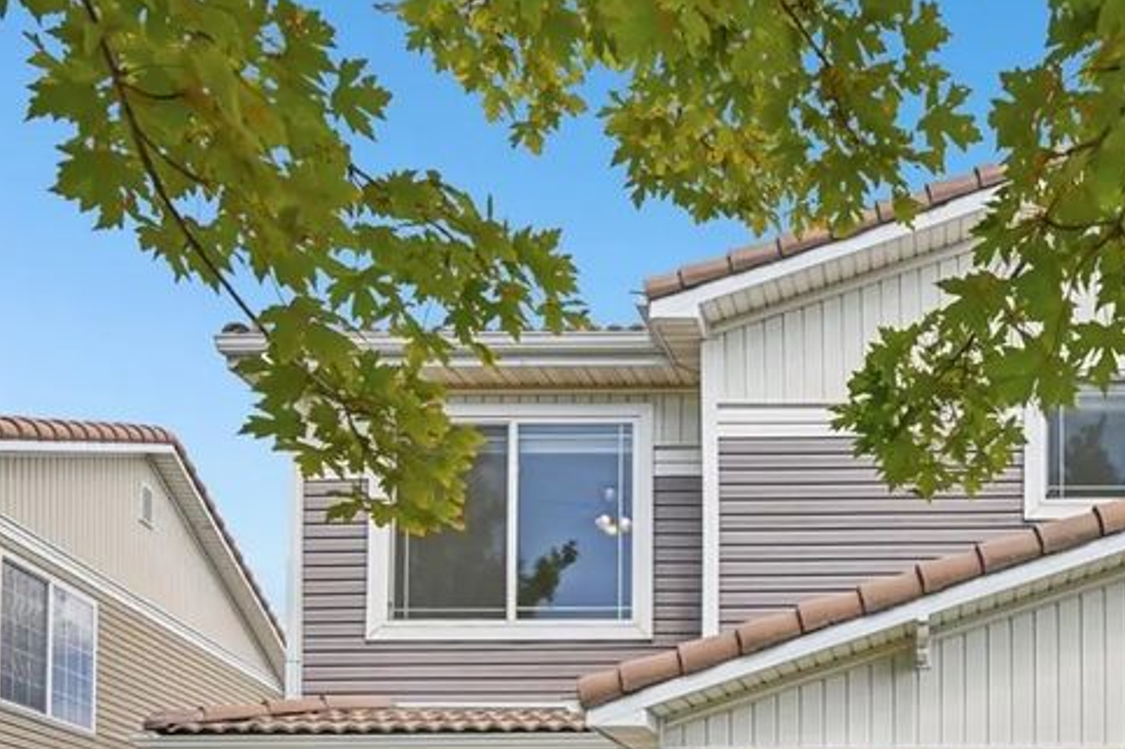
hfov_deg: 49.2
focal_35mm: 35
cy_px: 679
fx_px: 1095
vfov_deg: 35.5
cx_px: 987
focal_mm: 16.5
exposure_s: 1/60
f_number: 9
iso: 64
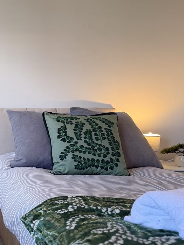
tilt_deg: -5.5
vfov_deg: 39.6
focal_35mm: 48
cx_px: -54
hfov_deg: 26.0
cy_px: 133
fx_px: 340
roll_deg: +0.3
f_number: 1.78
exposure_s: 1/100
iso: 200
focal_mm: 6.76
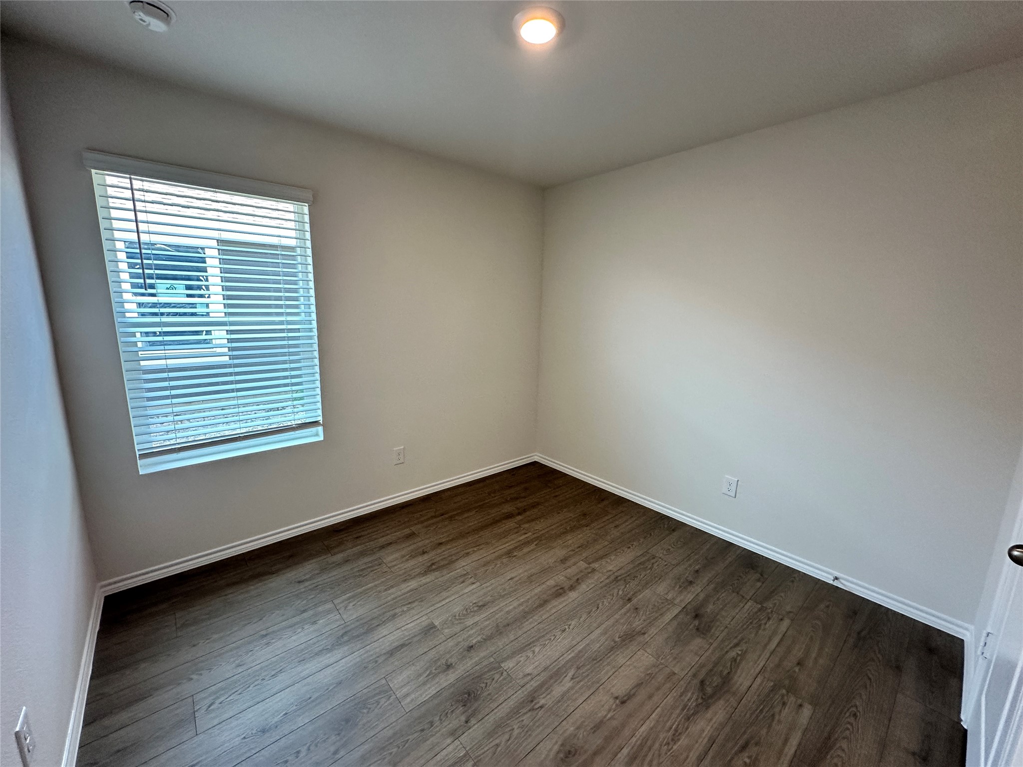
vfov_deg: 85.7
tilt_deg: -8.5
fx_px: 414
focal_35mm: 14
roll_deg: -2.2
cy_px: 384
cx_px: 512
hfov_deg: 102.1
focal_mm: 2.22
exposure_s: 1/120
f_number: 2.2
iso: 200
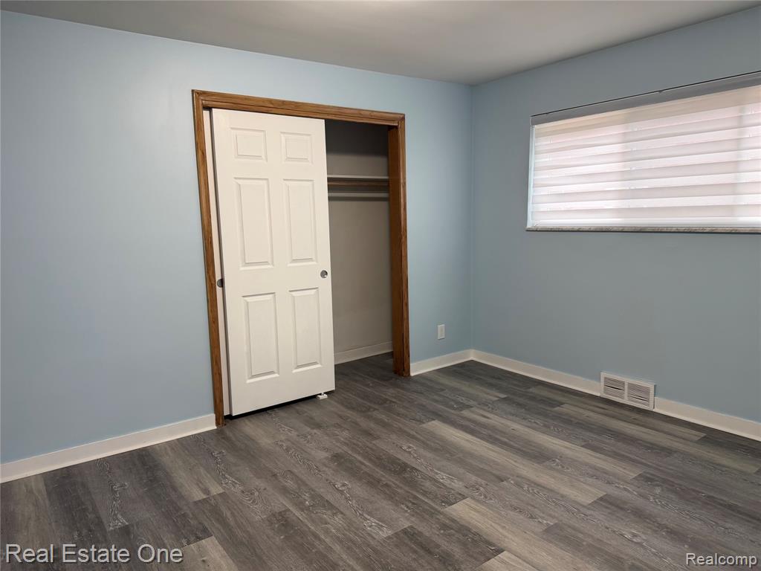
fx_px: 528
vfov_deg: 56.8
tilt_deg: -7.6
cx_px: 380
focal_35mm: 24
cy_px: 286
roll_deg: +1.1
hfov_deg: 71.6
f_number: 1.78
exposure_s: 1/60
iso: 125
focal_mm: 6.76
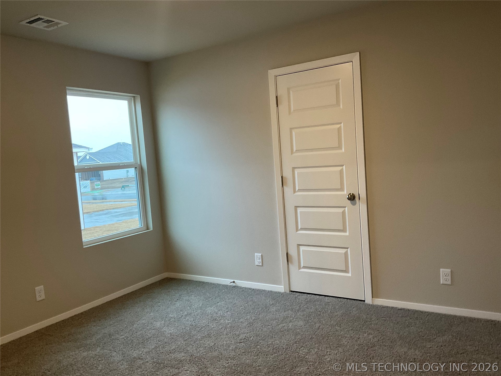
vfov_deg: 48.2
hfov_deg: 61.7
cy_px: 188
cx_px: 250
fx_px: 420
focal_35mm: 29
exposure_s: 1/60
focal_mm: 3
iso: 125
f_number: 1.8
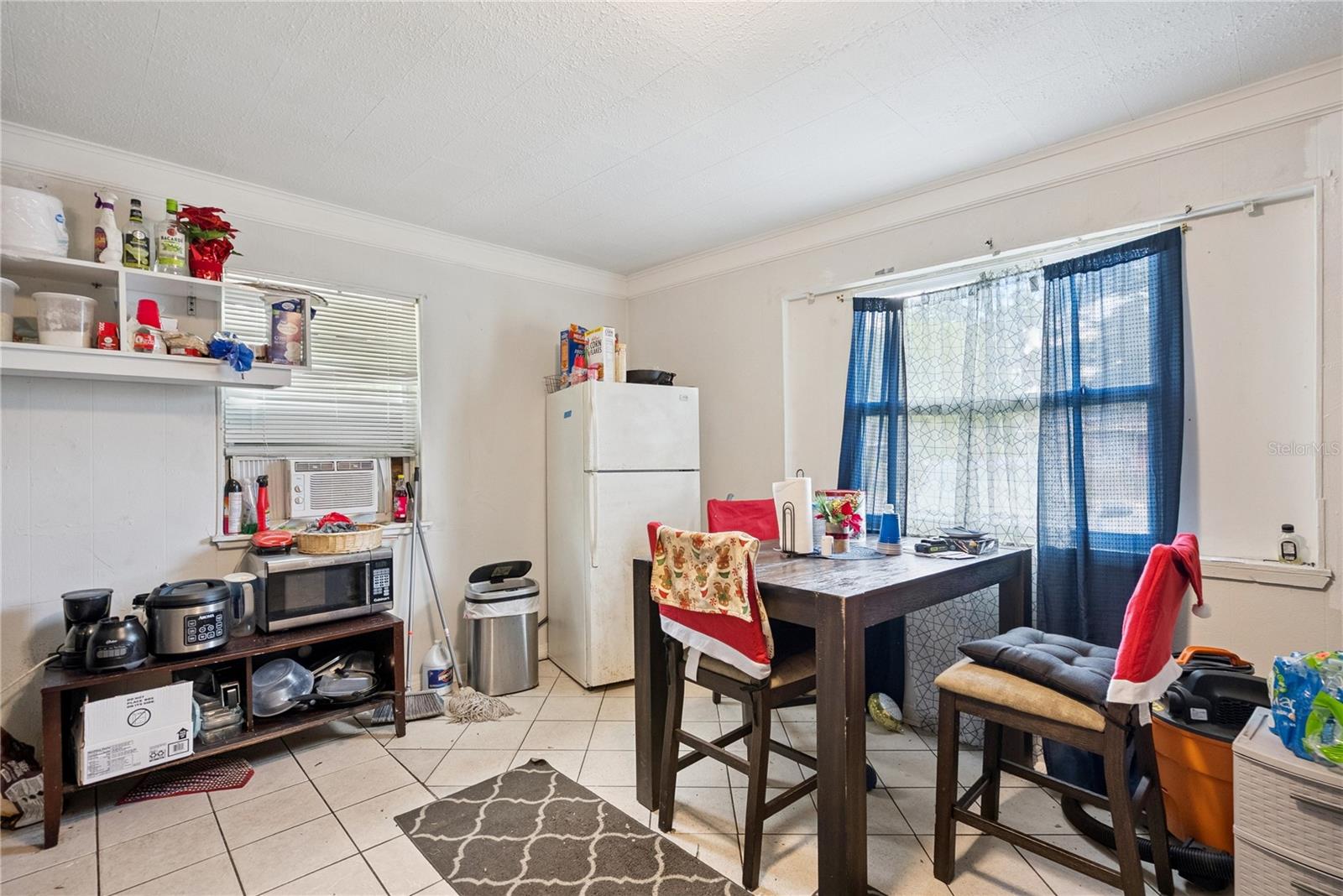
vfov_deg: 73.8
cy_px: 448
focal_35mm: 16
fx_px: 597
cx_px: 672
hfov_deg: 96.7
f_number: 6.3
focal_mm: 16
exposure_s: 1/50
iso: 2500
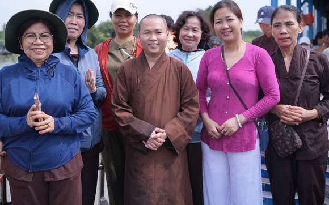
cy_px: 86
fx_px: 359
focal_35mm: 40
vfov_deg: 31.9
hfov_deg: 49.3
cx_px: 153
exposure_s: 1/2000
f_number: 2.8
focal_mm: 35
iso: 200
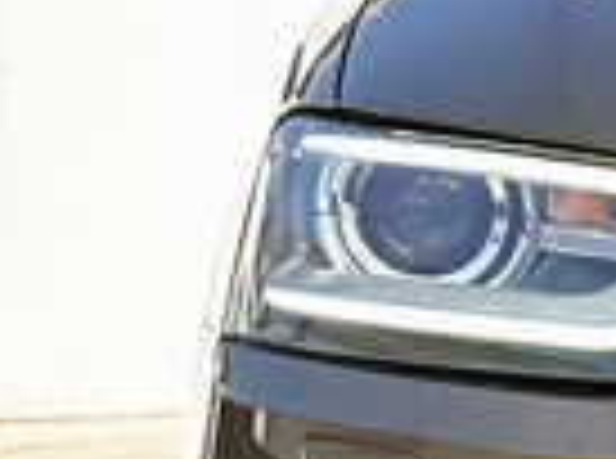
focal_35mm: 281
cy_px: 256
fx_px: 4987
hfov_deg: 6.6
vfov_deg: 5.3
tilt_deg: -3.0
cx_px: 1673
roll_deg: -0.1
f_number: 1.78
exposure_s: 1/1433
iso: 64
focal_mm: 6.86
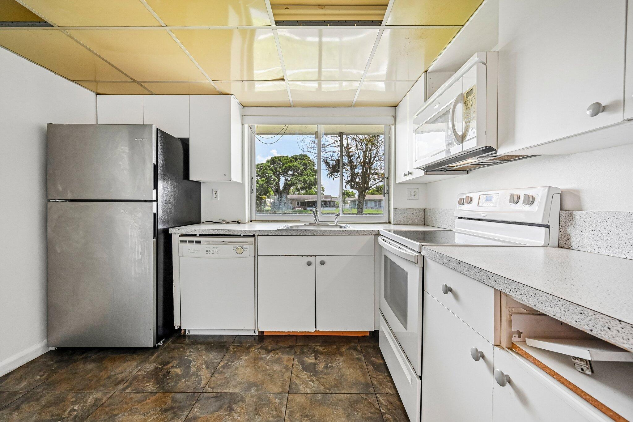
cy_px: 211
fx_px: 246
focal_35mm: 14
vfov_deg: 81.2
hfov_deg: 104.3
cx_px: 316
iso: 3200
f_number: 8
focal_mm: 14
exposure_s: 1/1000
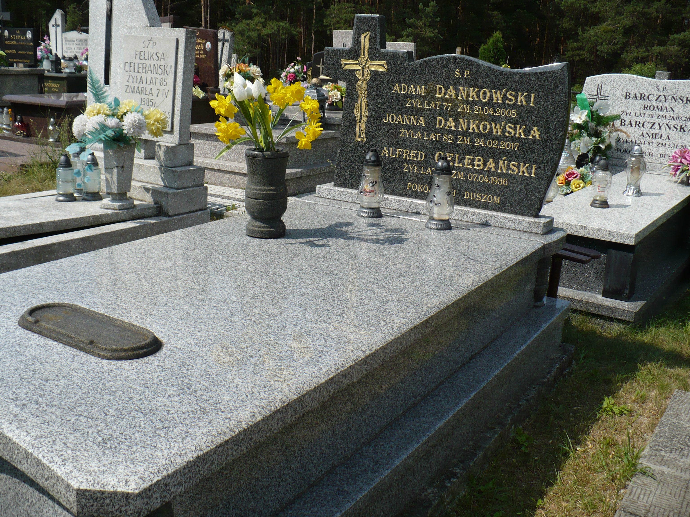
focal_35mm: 37
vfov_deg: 38.7
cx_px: 345
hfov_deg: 50.1
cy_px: 258
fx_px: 738
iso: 100
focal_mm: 6.1
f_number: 8
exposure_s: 1/250
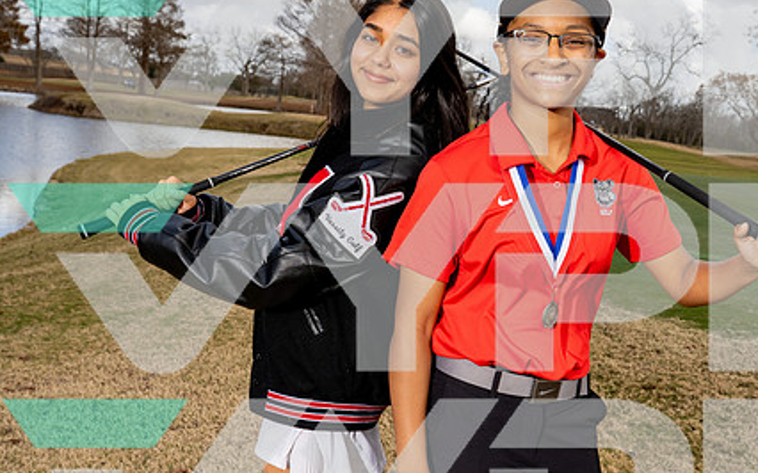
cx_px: 461
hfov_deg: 45.9
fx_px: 888
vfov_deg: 29.8
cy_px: 278
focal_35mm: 43
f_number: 8
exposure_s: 1/250
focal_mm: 31
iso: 100
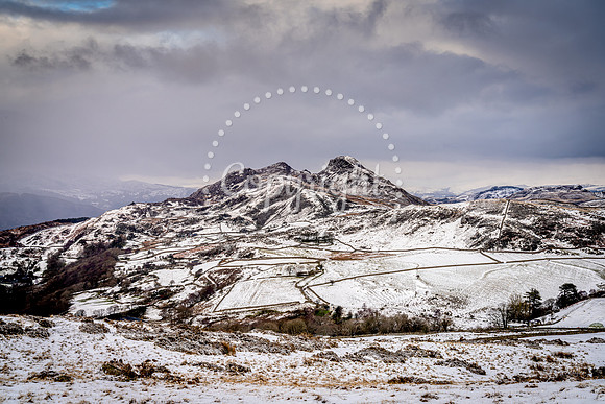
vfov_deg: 29.9
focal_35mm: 45
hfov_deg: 43.6
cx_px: 302
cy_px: 202
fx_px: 756
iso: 64
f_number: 16
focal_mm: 45
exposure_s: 1/4
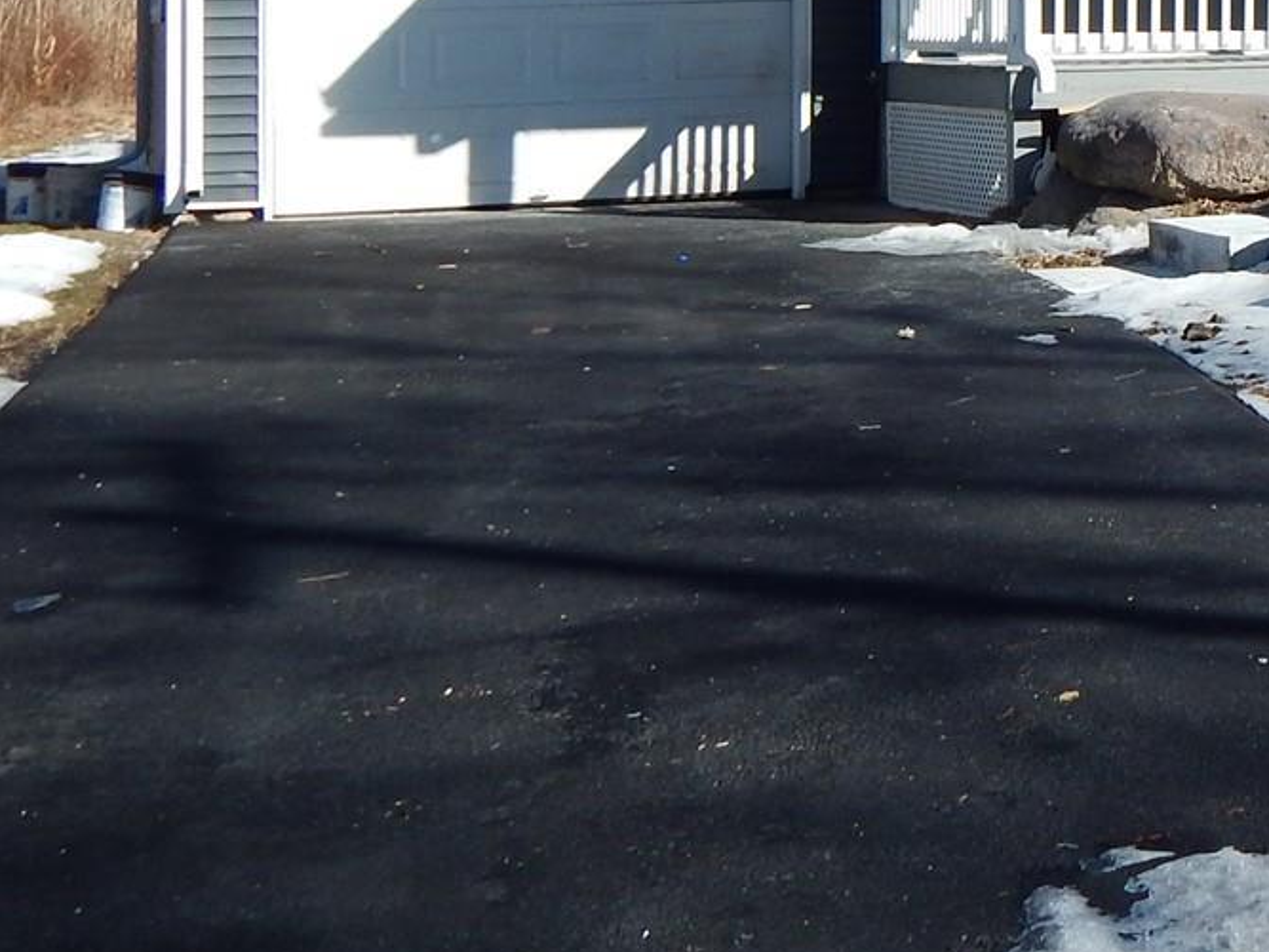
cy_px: -149
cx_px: 1642
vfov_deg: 16.5
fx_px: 3152
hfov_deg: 20.8
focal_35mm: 86
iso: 125
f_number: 6.3
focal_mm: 5.1
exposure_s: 1/500
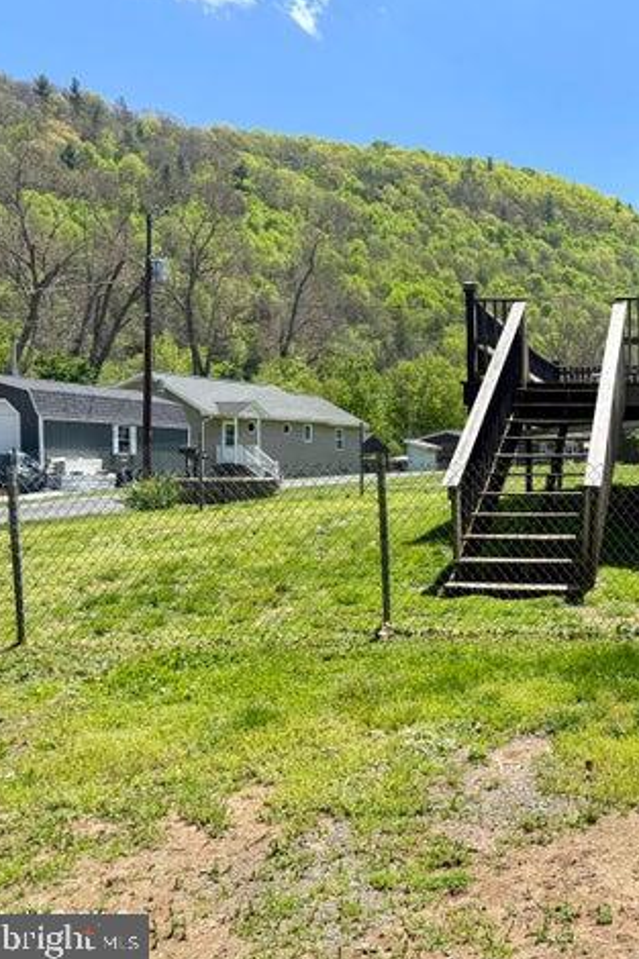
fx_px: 906
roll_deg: +0.1
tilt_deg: -1.4
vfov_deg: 55.8
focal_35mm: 34
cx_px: 643
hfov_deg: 35.1
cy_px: 477
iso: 100
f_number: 1.78
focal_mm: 6.76
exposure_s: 1/3953
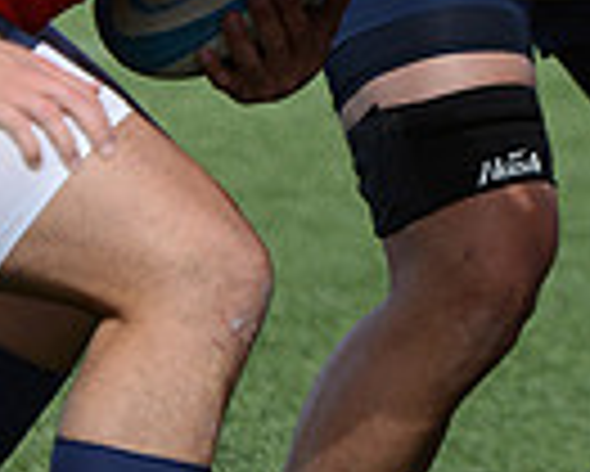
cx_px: 437
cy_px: -214
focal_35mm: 766
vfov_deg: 2.0
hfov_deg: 2.5
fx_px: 13386
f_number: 4
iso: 400
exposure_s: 1/1250
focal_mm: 185
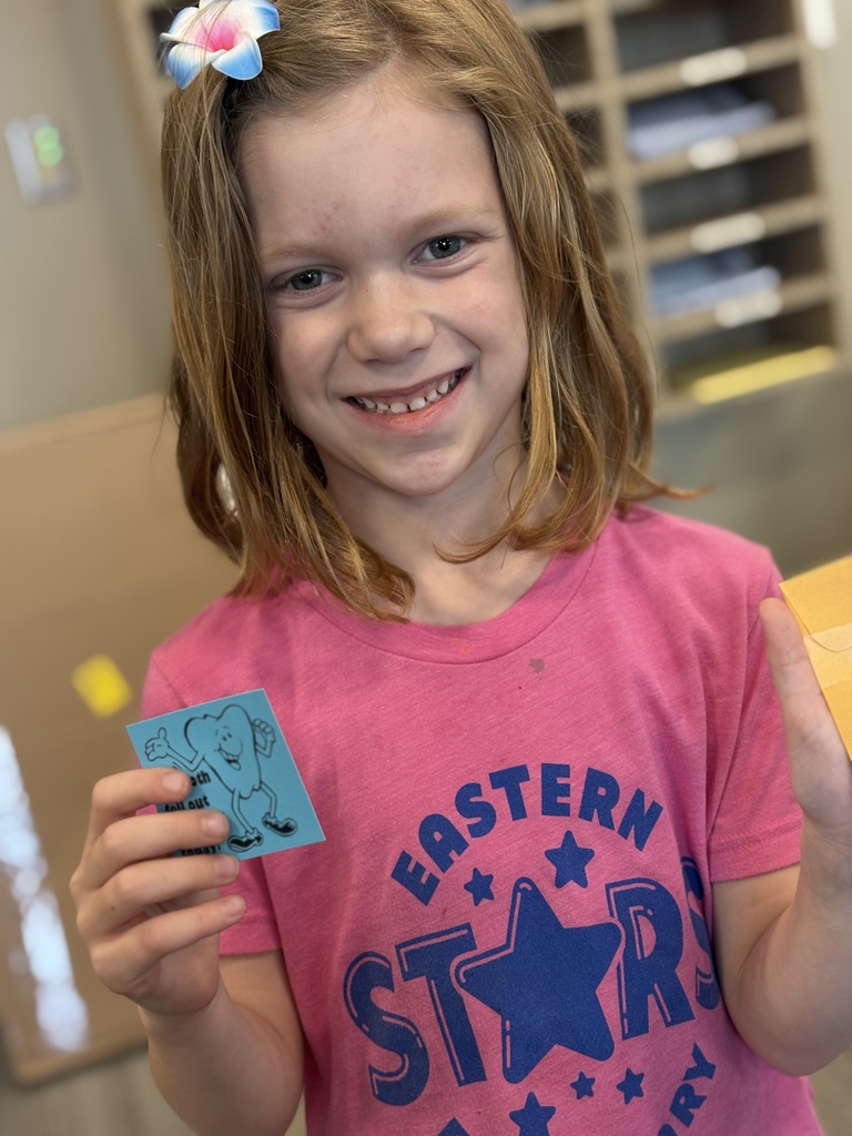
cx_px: 426
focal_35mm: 52
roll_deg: +12.3
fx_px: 1706
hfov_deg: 28.0
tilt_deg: -15.4
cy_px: 568
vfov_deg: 36.8
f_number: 1.6
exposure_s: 1/60
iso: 64
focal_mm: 5.96
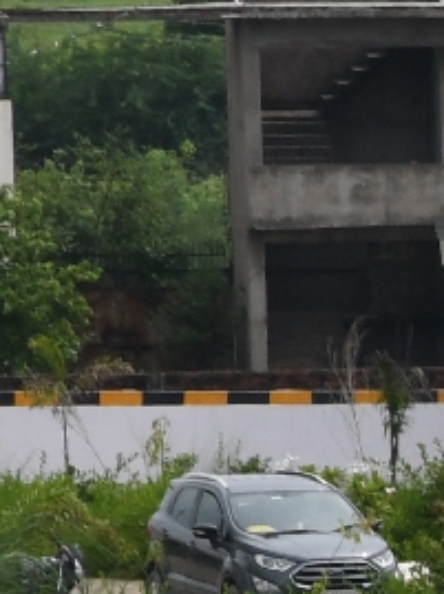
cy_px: 720
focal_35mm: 1062
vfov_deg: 1.9
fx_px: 18206
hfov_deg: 1.4
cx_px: 1747
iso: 250
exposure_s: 1/250
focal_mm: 105
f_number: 16
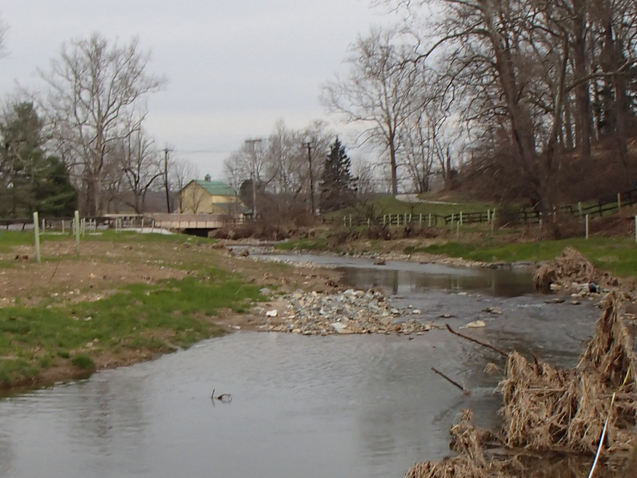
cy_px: 322
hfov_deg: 27.4
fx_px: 1307
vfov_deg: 20.6
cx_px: 354
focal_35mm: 71
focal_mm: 5
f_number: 11
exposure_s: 1/100
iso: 100
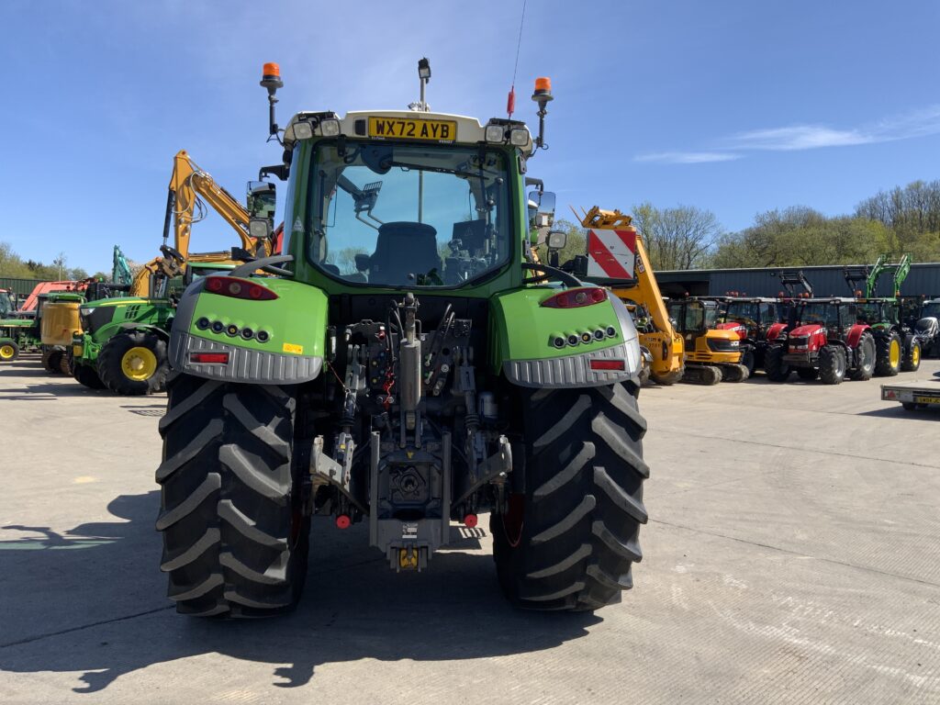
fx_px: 787
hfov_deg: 61.7
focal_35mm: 29
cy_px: 352
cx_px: 470
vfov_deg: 48.2
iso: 16
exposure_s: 1/1377
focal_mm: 3
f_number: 1.8
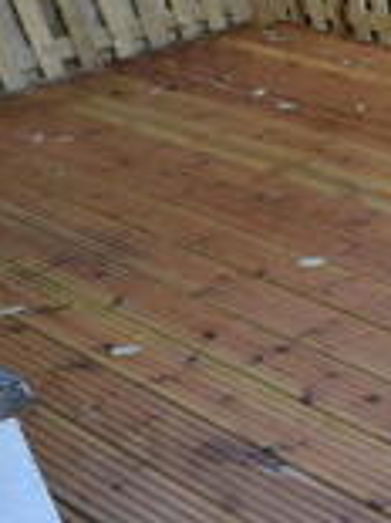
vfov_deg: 31.7
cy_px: 238
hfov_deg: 17.5
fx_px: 920
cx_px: 774
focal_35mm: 61
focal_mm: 10
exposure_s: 1/125
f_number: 5.6
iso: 320
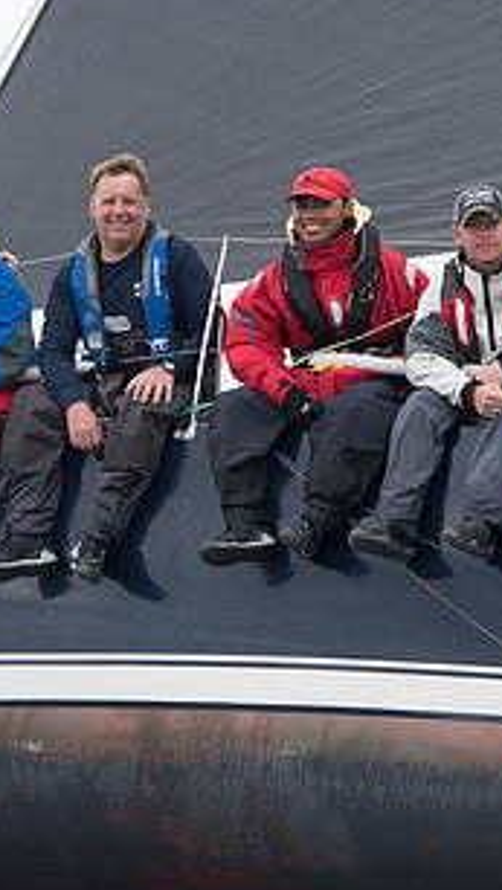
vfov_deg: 7.0
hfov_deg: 4.0
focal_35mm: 307
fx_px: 7255
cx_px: 133
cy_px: 488
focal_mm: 155
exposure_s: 1/800
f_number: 4
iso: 250
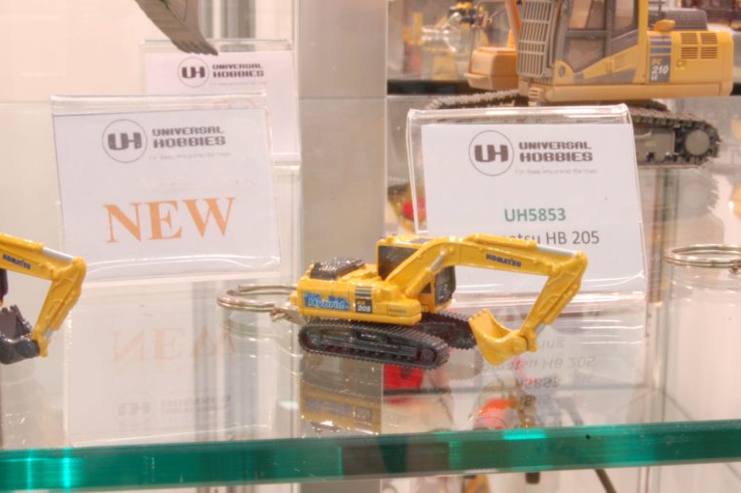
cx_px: 435
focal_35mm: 76
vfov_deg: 17.9
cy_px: 283
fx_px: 1563
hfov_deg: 26.6
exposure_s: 5
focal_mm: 38
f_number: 29
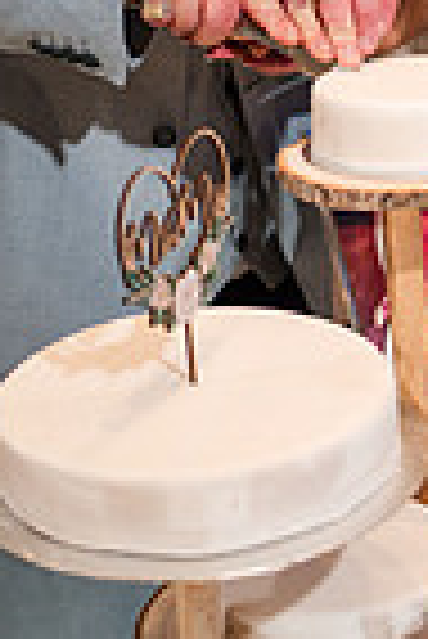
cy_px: 4
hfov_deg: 12.3
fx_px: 1975
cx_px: 410
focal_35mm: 111
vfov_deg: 18.0
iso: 800
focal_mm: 35
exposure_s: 1/250
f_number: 1.8
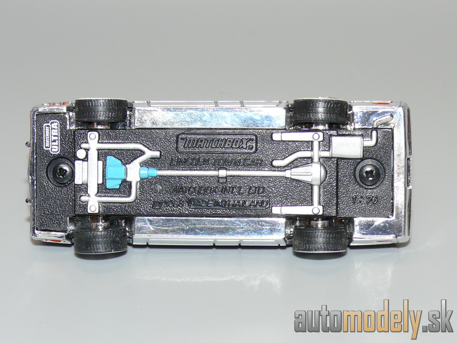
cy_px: 172
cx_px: 228
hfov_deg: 19.3
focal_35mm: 102
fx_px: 1347
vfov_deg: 14.5
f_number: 4
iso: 100
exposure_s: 1/30
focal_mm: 13.3
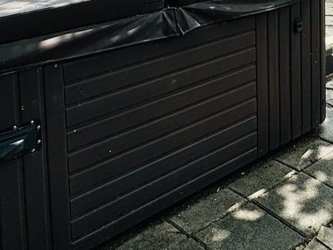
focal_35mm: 53
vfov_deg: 24.0
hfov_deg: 35.1
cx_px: 263
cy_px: -79
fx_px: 510
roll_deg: +1.3
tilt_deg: -5.3
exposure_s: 1/1034
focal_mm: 2.22
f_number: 2.2
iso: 50
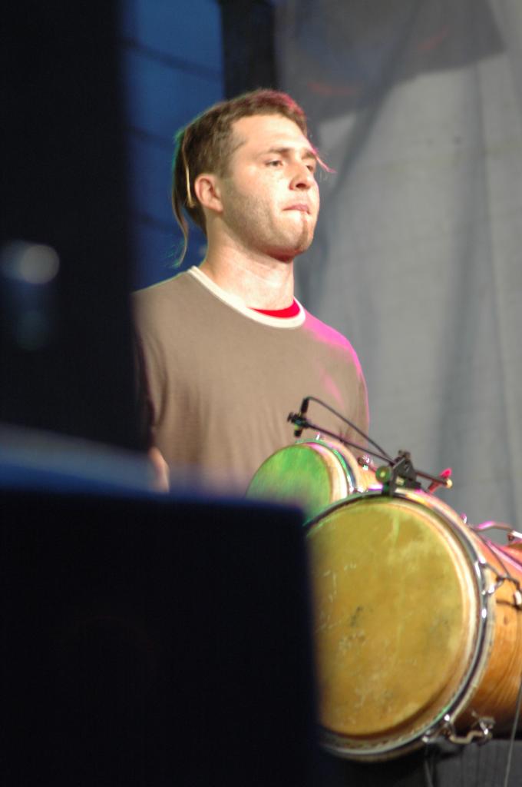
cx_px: 261
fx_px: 5888
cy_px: 394
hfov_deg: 5.1
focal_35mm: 270
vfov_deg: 7.6
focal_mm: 180
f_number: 4.8
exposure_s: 1/25
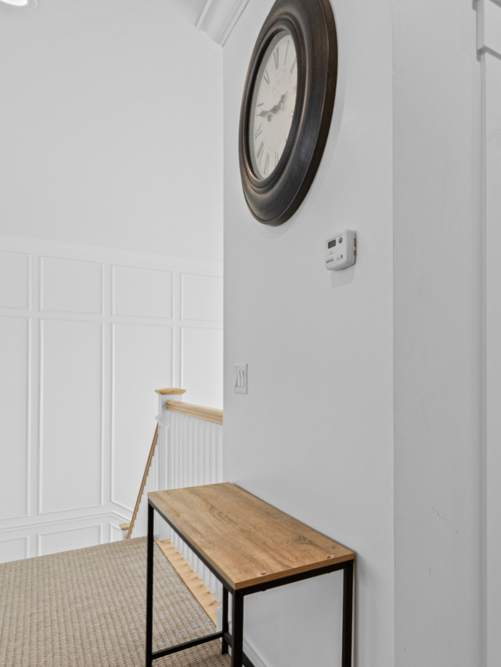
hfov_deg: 48.9
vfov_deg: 69.3
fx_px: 482
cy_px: 353
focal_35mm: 25
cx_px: 452
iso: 320
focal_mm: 10
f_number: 7.1
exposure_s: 1/20
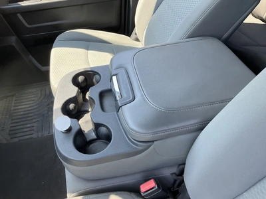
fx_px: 223
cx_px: 133
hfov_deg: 61.7
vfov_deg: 48.2
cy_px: 100
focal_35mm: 29
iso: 40
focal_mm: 3
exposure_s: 1/122
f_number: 1.8
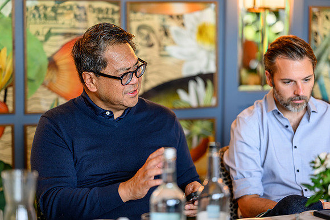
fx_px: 795
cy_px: 110
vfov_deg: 15.8
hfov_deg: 23.5
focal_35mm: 87
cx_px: 165
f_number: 1.8
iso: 640
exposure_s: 1/200
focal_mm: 85
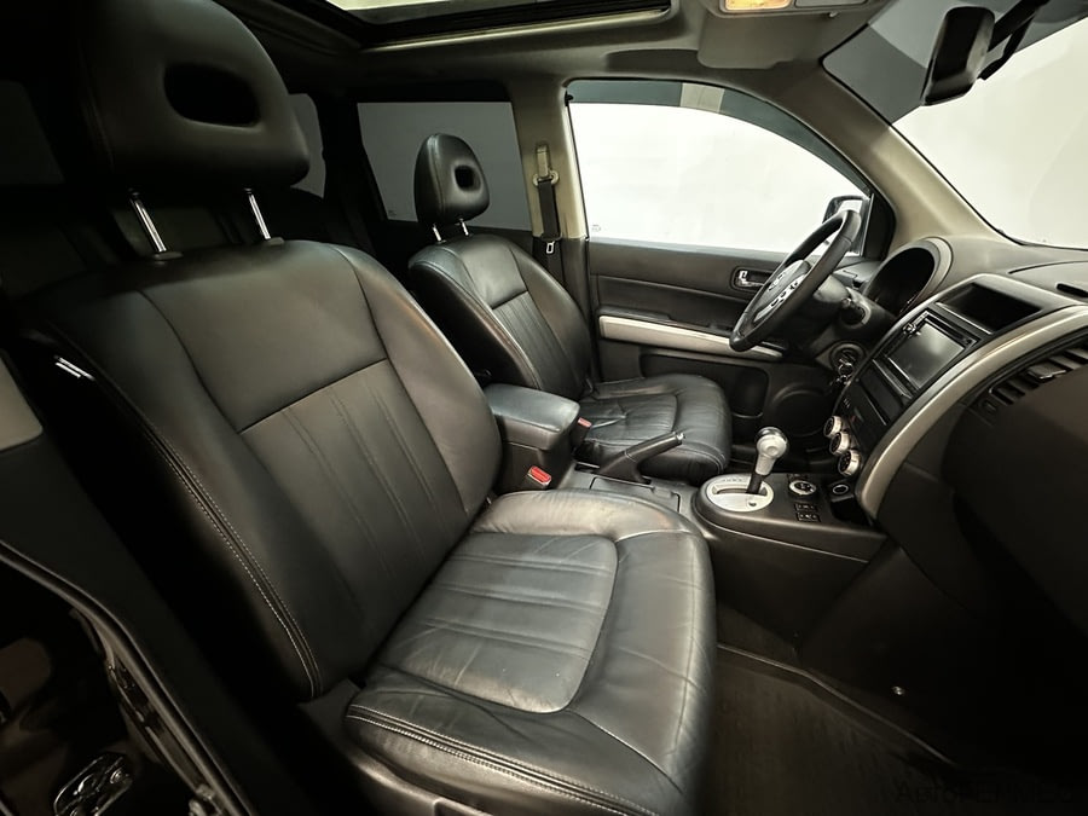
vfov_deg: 85.7
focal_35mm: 14
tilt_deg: -26.1
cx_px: 544
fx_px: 440
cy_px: 408
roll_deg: +0.4
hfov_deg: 102.1
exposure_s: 1/34
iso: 1250
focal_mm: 2.22
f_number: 2.2
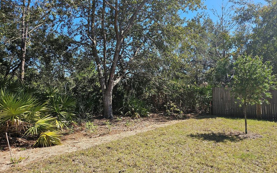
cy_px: 80
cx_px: 138
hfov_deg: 70.4
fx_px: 196
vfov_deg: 47.5
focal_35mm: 26
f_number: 1.8
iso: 50
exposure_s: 1/1869
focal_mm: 5
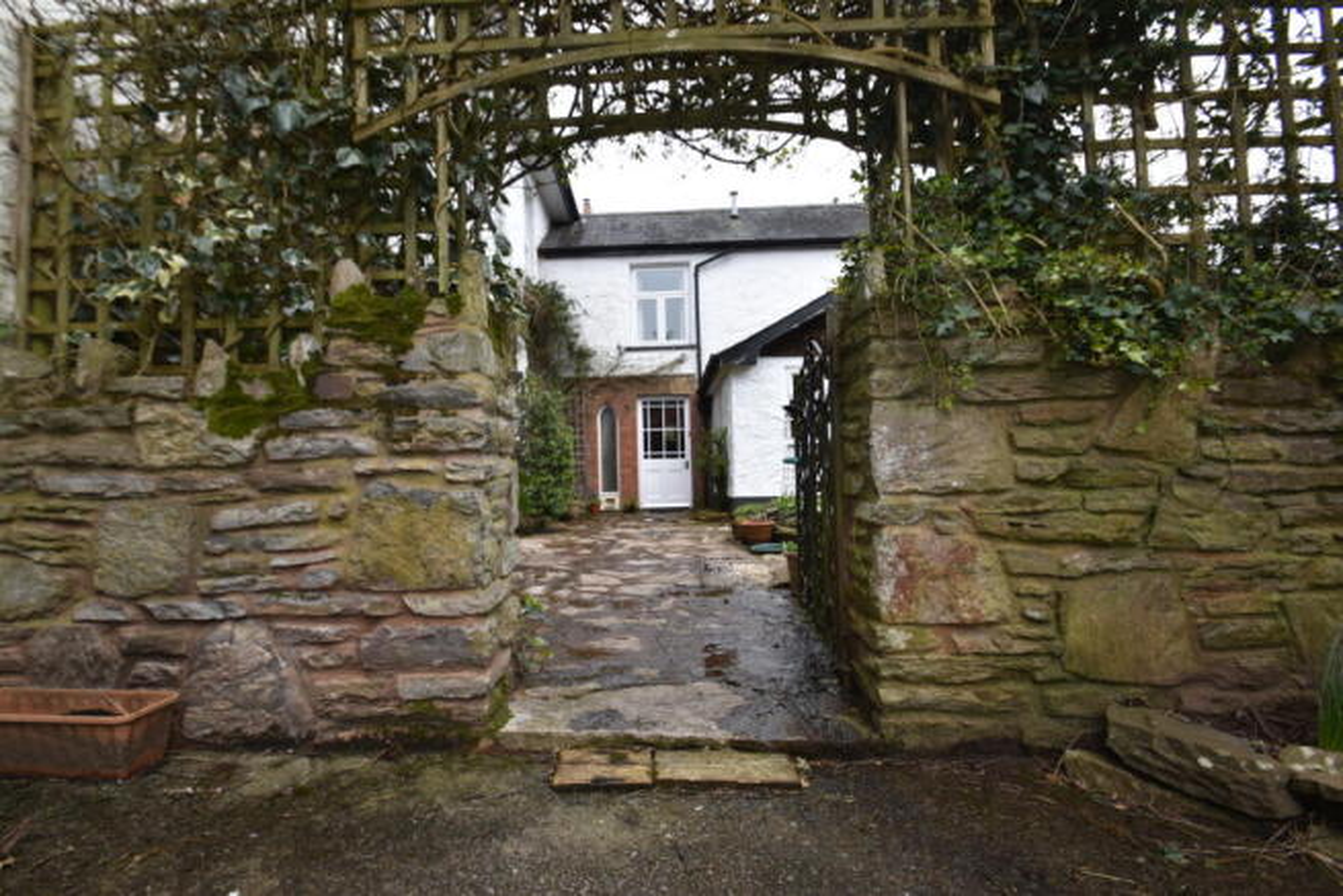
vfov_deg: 77.4
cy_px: 448
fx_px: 560
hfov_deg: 100.4
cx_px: 672
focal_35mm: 15
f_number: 5.6
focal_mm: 10
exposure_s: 1/125
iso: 140
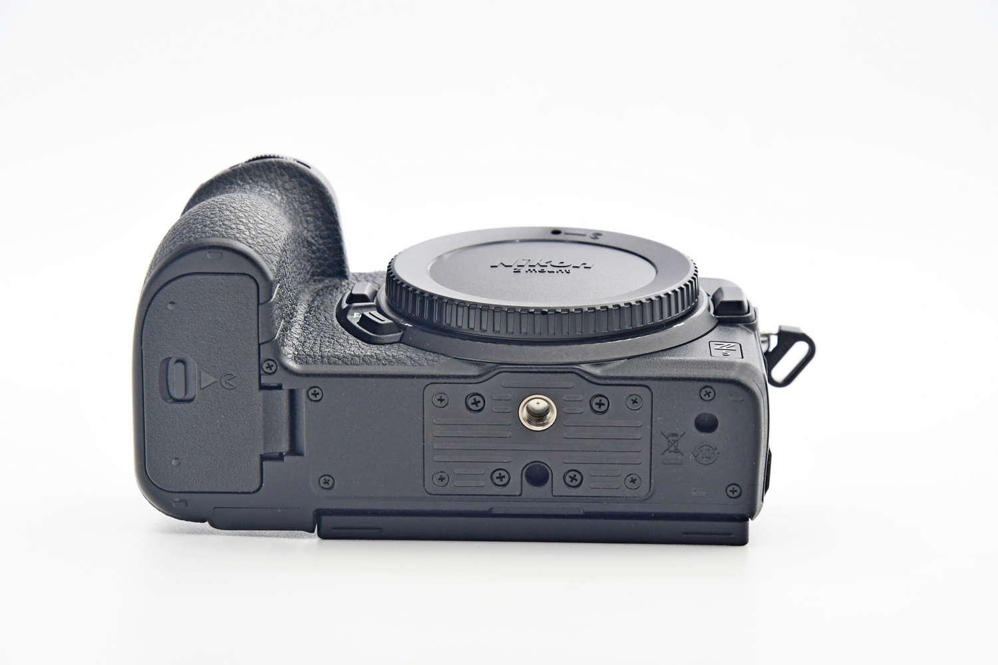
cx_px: 499
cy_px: 332
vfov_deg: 13.8
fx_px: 2744
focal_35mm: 99
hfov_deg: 20.6
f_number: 8
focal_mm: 66
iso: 1250
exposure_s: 1/125
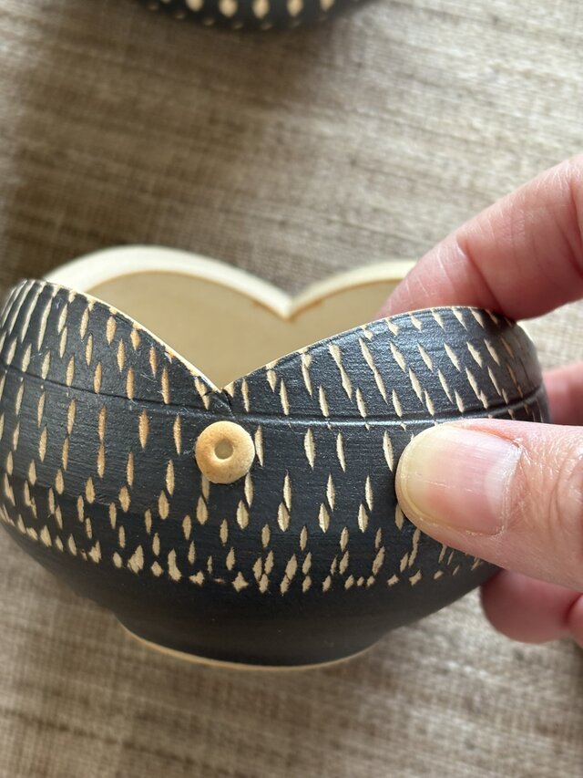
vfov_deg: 36.8
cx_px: 292
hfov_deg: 28.0
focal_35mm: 52
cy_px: 389
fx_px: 1167
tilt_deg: -75.6
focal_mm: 5.96
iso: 125
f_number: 1.6
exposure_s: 1/60
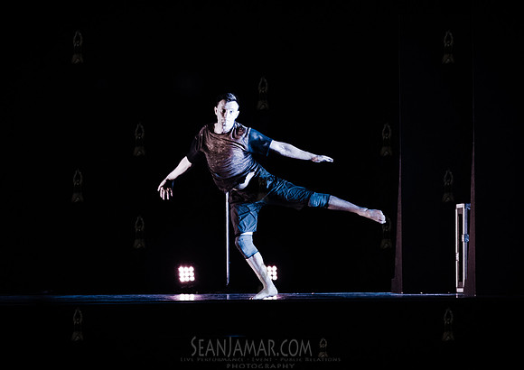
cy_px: 186
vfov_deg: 5.7
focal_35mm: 253
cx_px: 204
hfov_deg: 8.0
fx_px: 3750
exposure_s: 1/500
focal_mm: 200
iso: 4000
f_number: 2.8
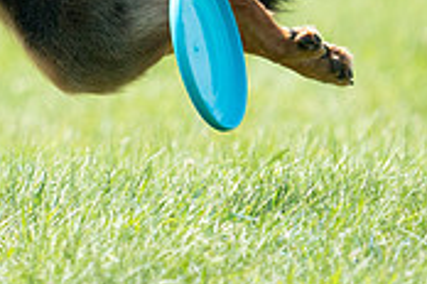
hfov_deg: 1.6
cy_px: -106
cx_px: -228
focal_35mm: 1275
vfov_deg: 1.1
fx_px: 15122
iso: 2500
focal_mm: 382
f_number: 6.3
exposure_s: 1/4000
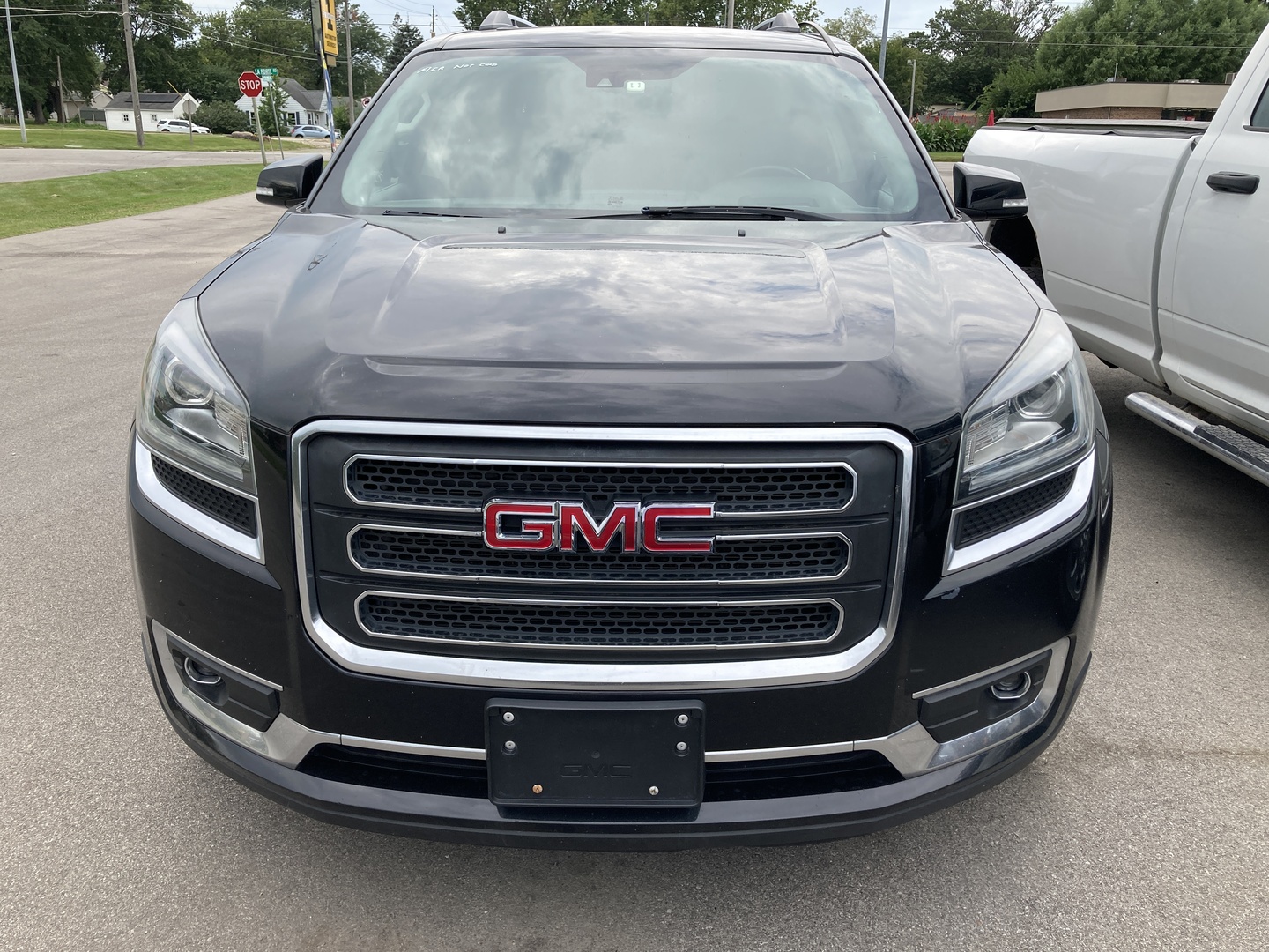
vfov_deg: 49.7
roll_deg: -1.1
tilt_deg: -19.0
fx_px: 1026
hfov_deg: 63.4
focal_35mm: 28
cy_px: 476
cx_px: 634
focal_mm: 3.99
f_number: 1.8
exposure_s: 1/747
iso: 20
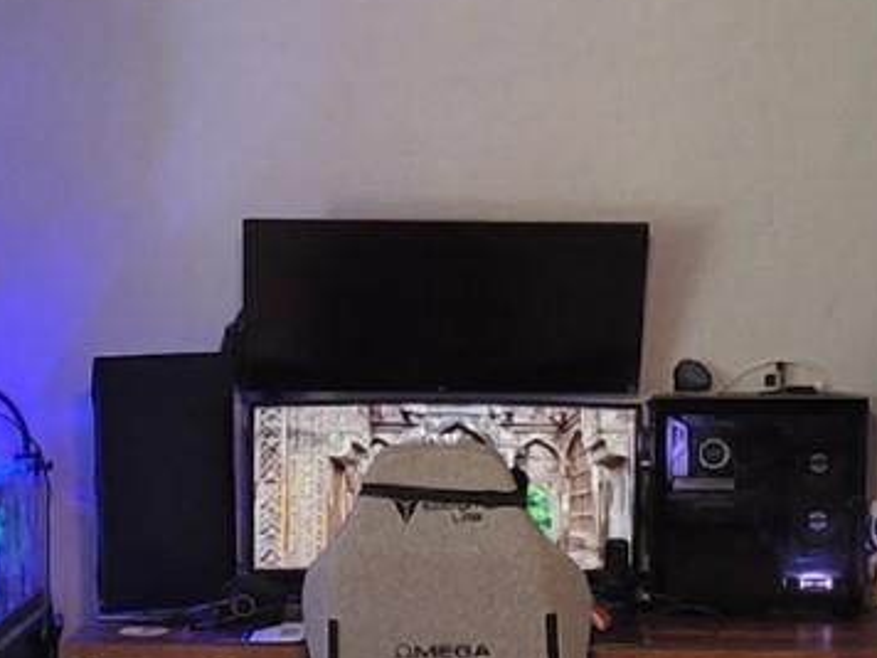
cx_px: 399
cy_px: 732
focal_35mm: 117
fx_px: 2964
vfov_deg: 12.4
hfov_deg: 16.8
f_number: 1.8
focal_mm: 5.4
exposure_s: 1/60.2
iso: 250
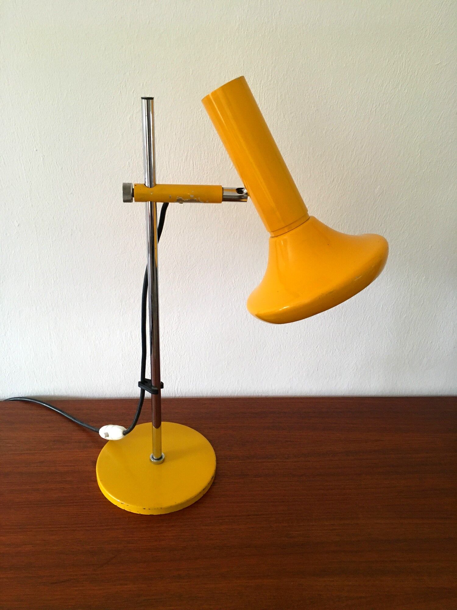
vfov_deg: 61.7
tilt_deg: -28.0
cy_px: 305
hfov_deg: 48.2
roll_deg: -2.1
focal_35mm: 29
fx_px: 510
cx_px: 228
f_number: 2.2
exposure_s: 1/33
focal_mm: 4.15
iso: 160
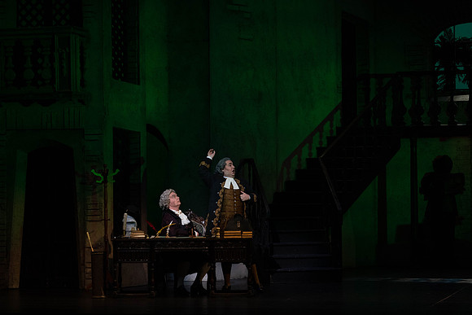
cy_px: 158
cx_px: 236
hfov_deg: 17.6
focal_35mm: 116
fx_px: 1521
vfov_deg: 11.8
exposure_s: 1/250
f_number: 9
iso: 3200
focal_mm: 116
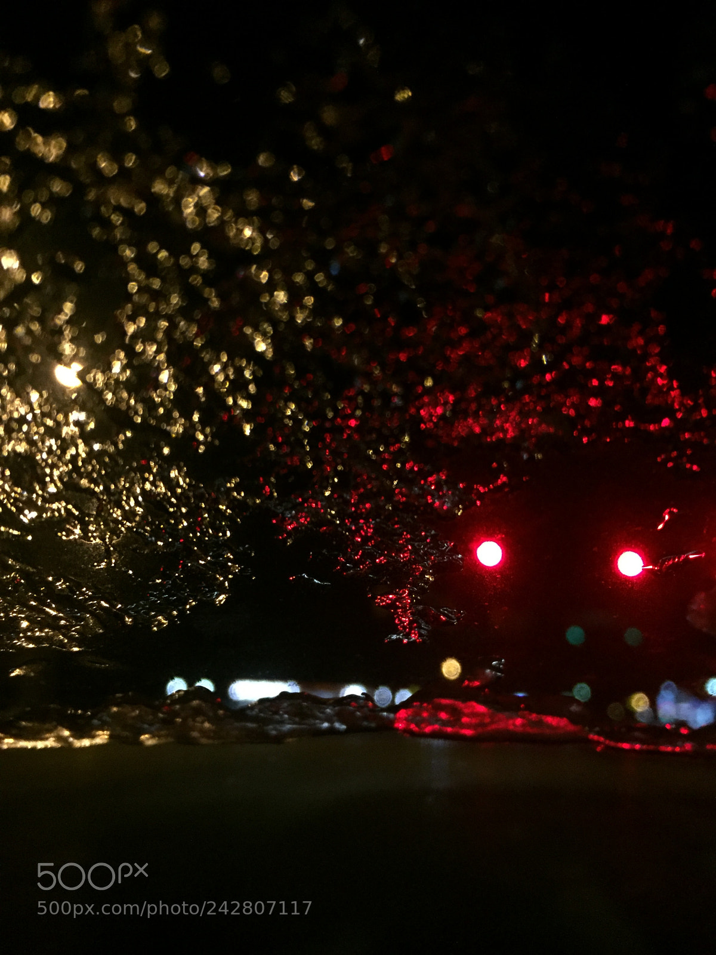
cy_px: 478
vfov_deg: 61.7
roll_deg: -2.9
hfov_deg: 48.2
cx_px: 358
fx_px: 800
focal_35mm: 29
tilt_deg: +15.7
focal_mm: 4.15
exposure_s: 1/30
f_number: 2.2
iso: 250
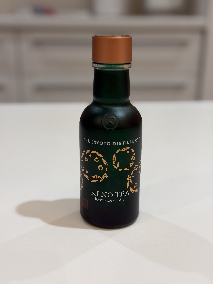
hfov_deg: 30.3
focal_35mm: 48
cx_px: 106
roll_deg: -1.3
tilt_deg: -18.6
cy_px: 142
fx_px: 394
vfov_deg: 39.7
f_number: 1.78
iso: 64
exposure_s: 1/50
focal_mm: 6.76
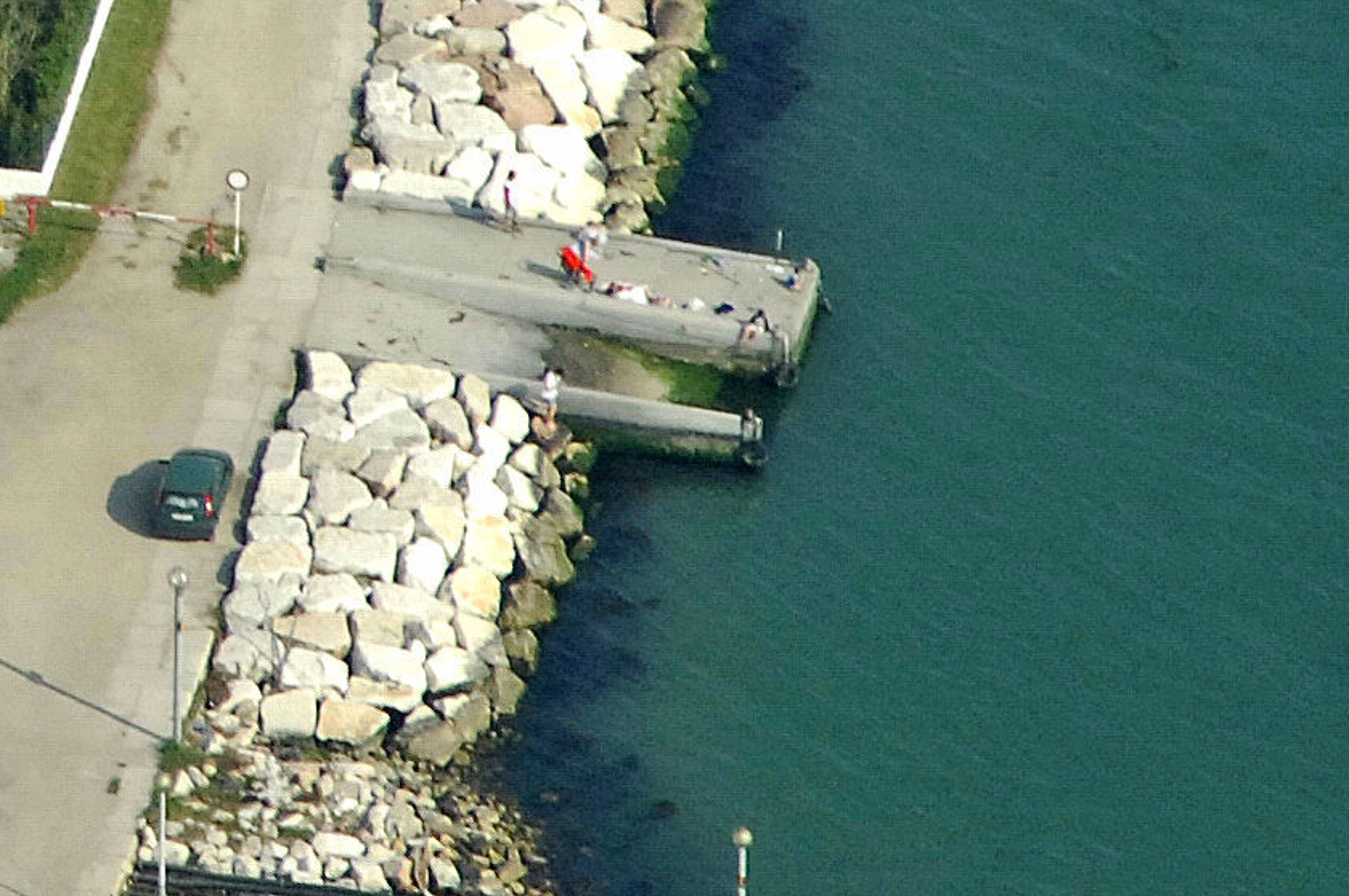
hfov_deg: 3.0
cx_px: -1010
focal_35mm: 689
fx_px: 25788
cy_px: -302
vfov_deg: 2.0
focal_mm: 90
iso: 400
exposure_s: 1/1000
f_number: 7.6
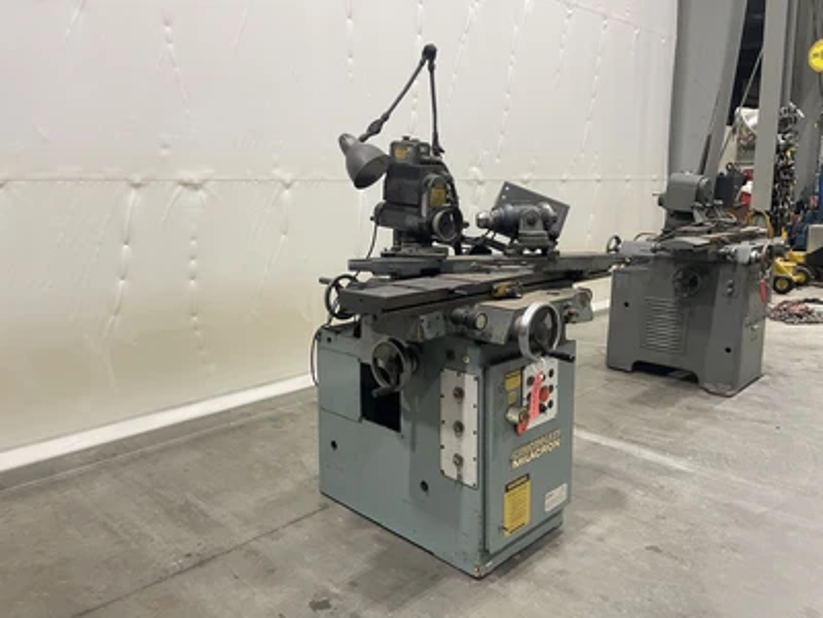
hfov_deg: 69.4
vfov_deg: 54.9
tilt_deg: -11.5
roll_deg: +1.2
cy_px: 309
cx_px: 412
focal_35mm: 25
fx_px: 594
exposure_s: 1/60
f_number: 1.6
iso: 400
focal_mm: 5.1
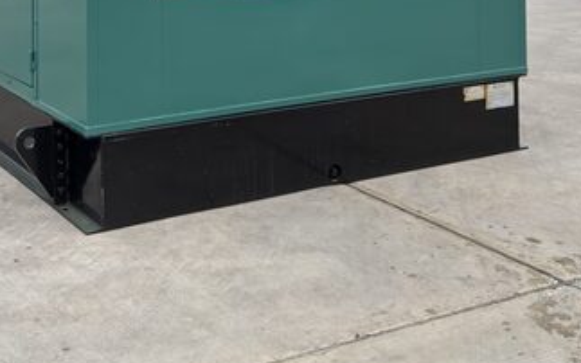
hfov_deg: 32.2
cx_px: 187
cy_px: -164
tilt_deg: +1.2
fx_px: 998
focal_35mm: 63
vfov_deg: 18.5
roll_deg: +0.9
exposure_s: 1/4739
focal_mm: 6.76
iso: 80
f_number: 1.78
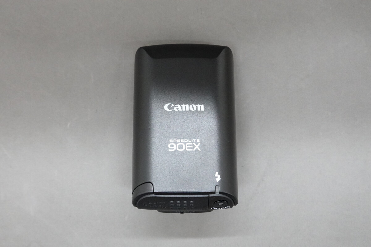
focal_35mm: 55
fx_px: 567
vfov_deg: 24.6
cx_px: 186
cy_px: 124
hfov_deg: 36.2
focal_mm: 20.26
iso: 3200
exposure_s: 1/60
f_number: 5.6
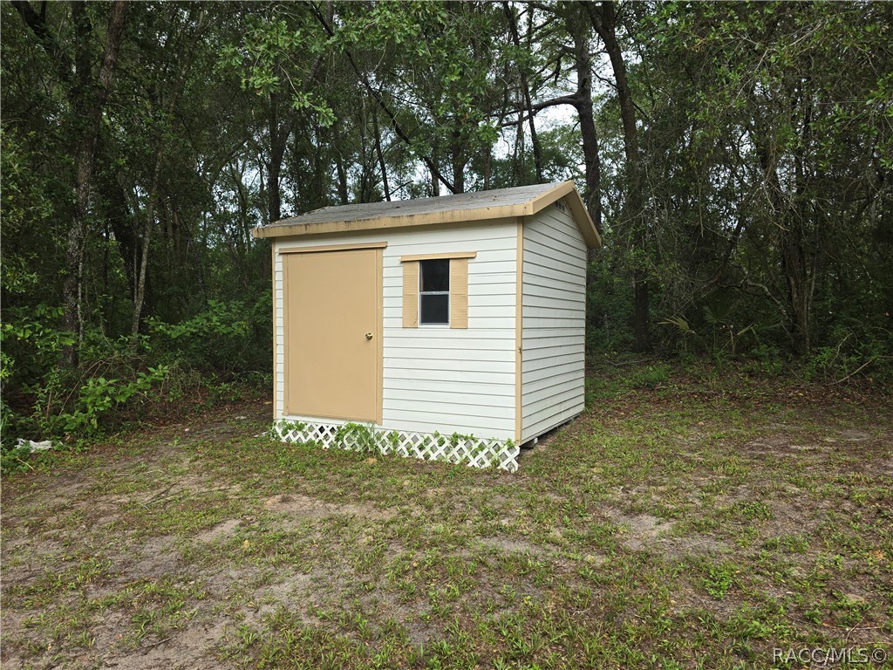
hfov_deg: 73.9
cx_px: 446
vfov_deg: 58.9
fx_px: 593
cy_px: 335
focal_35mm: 23
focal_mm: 6.3
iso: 12
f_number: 1.7
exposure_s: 1/174
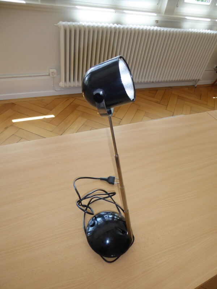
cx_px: 108
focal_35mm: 24
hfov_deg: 56.8
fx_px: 201
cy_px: 144
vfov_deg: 71.6
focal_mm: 4.3
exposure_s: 1/60
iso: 200
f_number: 3.3
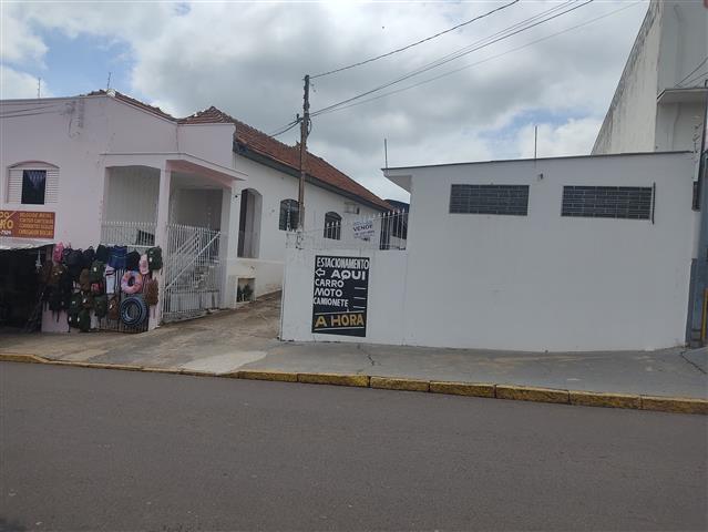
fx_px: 532
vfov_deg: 53.1
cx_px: 354
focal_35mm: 26
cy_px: 266
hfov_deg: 67.3
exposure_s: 1/2364
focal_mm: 4.74
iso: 100
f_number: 1.79
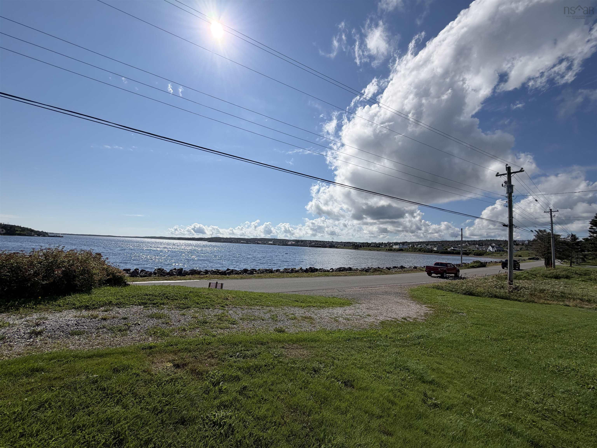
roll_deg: -1.3
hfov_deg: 102.1
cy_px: 224
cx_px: 298
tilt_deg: +8.0
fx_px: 241
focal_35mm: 14
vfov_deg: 85.7
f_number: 2.2
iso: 20
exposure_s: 1/2237
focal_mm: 2.22
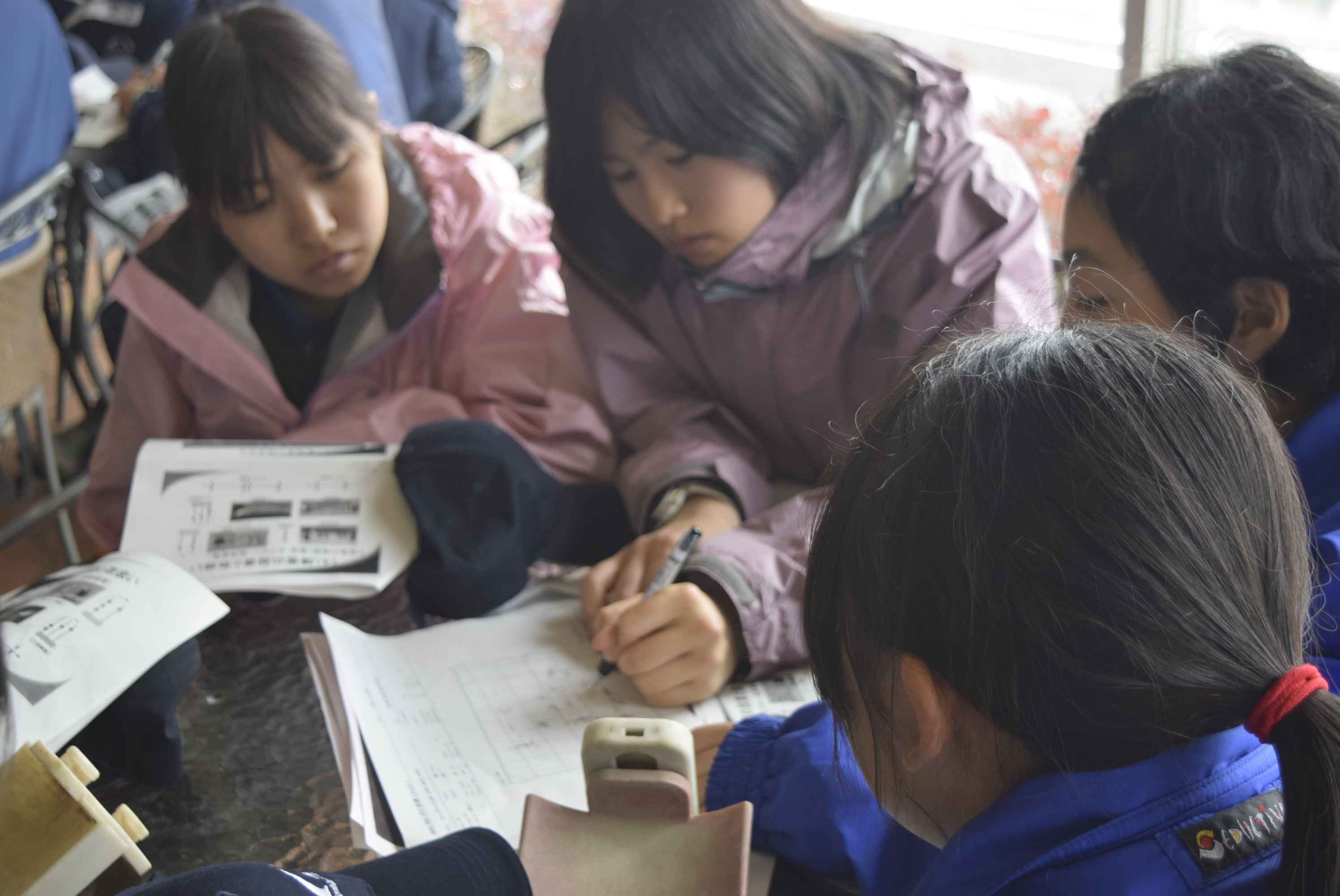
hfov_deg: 38.9
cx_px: 670
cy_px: 448
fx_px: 1900
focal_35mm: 51
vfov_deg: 26.5
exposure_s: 1/60
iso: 400
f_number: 4.5
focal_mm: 34
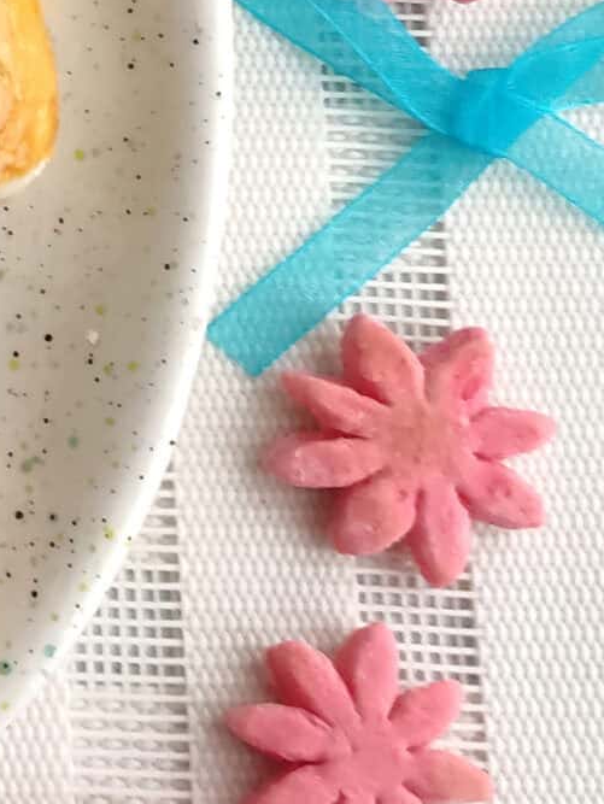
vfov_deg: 19.4
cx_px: -552
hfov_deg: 13.5
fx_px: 2231
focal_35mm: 96
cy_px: -122
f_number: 1.9
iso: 370
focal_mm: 5.4
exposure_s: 1/100
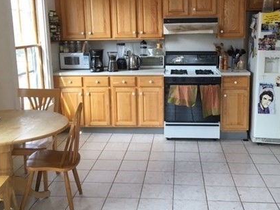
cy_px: 84
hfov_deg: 44.6
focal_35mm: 42
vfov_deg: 34.3
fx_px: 340
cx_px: 162
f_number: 2.2
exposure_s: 1/30
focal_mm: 4.15
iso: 25
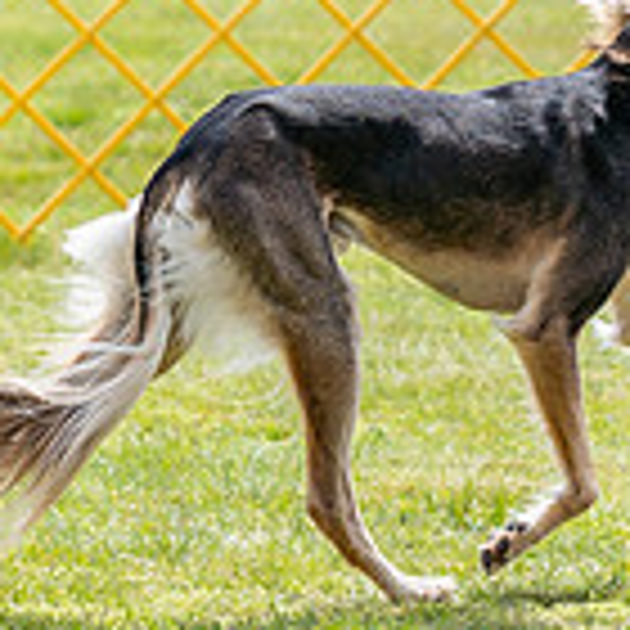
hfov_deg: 4.5
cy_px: -270
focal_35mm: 389
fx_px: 8010
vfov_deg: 4.5
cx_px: 253
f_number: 3.5
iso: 100
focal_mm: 82
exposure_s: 1/1000
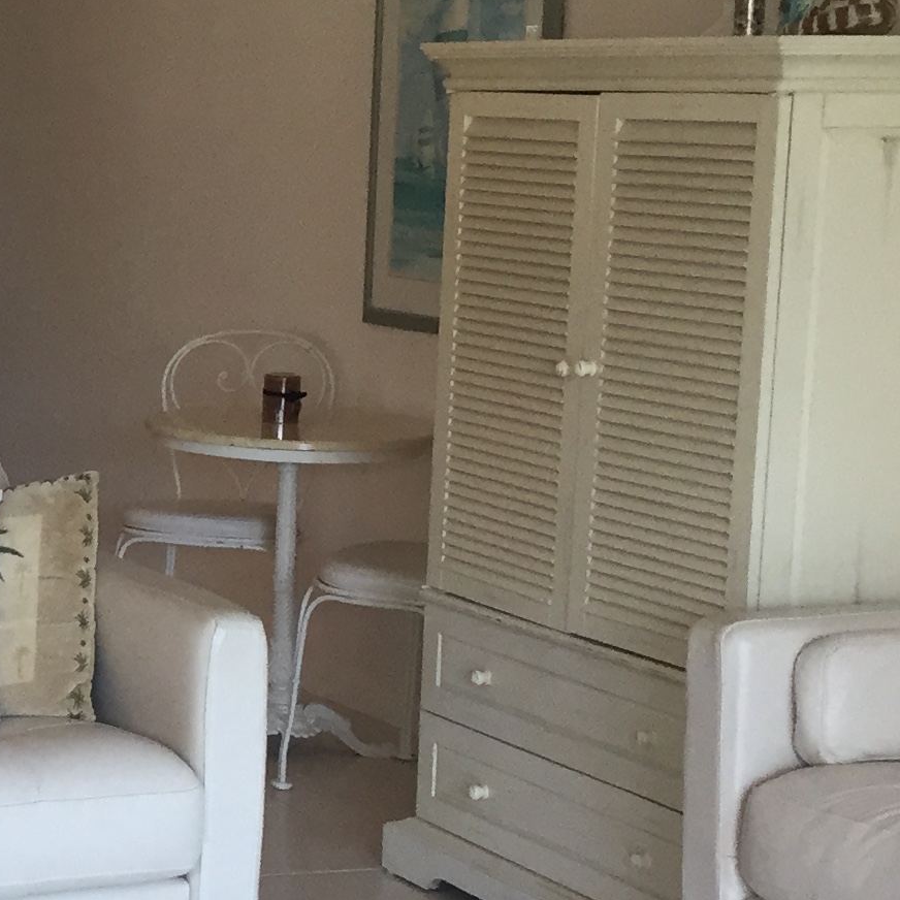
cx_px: -421
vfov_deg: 18.1
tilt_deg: -7.2
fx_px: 2824
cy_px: 481
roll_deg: -2.0
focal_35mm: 96
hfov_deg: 16.6
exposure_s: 1/30
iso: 40
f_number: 2.2
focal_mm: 4.15
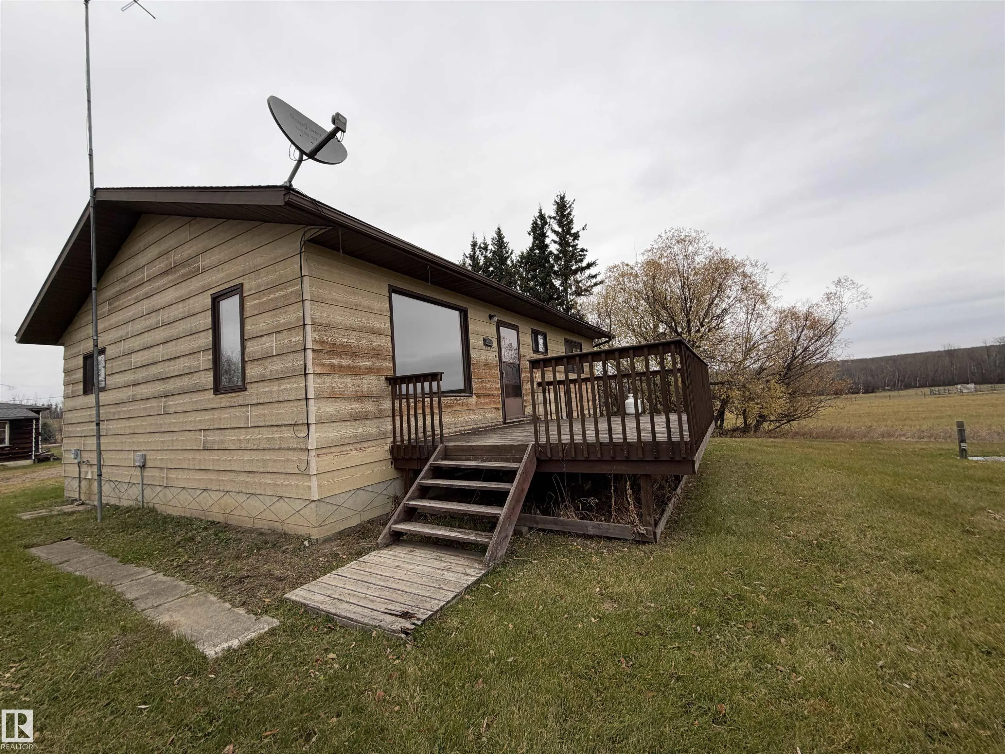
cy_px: 377
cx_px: 502
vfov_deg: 85.7
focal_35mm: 14
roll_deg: +4.5
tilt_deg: +4.3
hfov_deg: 102.1
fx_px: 406
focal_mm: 2.22
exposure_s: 1/209
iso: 40
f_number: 2.2
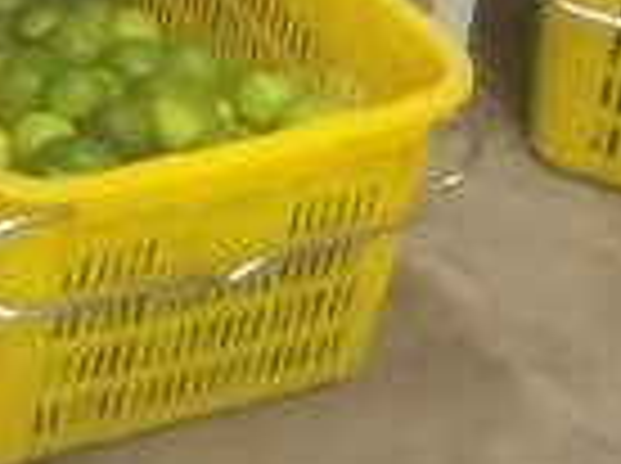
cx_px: -76
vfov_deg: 8.5
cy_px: -680
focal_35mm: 157
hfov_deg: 12.4
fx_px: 2812
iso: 500
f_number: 2.2
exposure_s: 1/25
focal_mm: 2.26
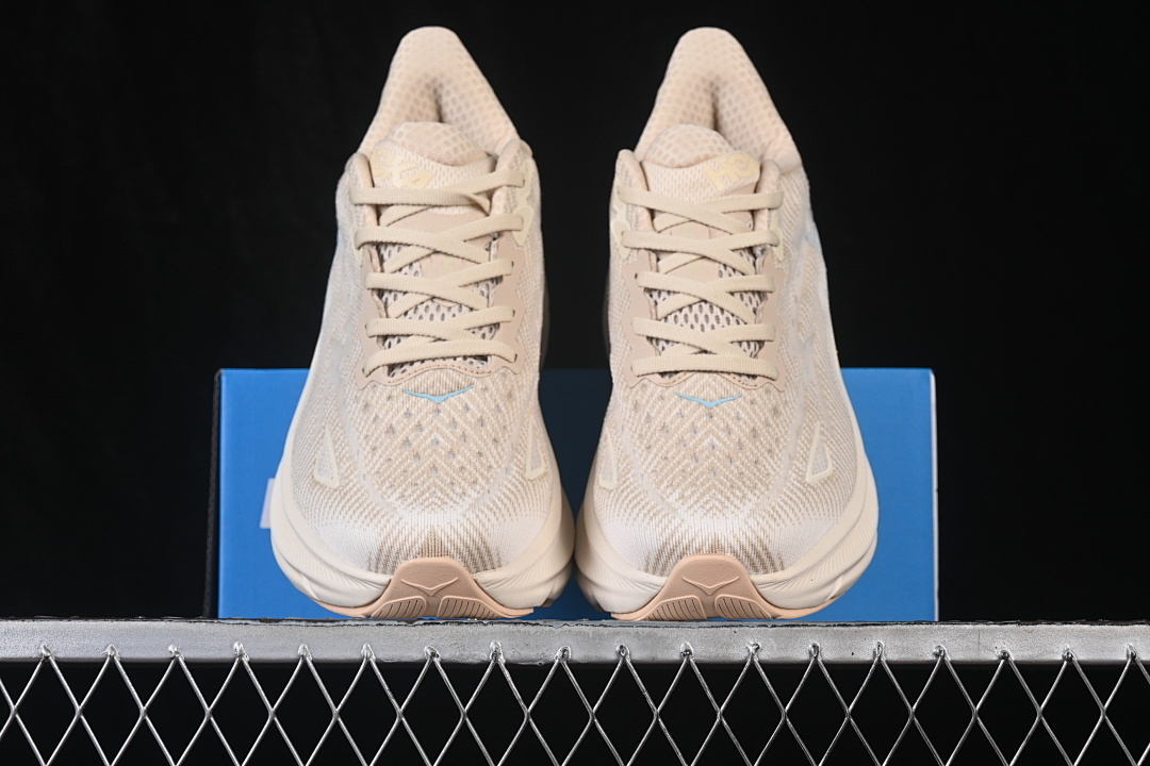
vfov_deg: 18.2
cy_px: 383
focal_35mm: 75
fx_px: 2396
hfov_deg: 27.0
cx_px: 575
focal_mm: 50
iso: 160
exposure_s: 1/80
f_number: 8
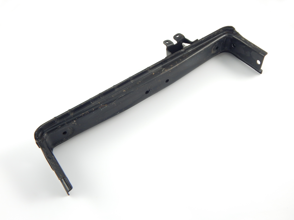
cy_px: 110
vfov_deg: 41.8
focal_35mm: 34
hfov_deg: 54.0
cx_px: 147
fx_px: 289
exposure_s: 1/30
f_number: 3.3
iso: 160
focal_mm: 6.1
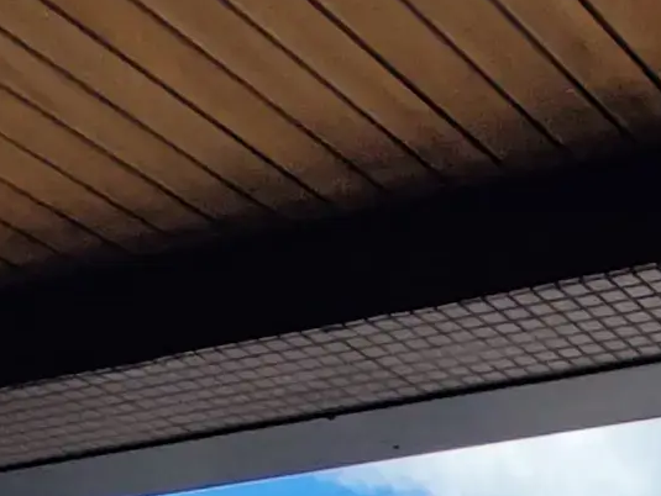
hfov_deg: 20.3
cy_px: 1041
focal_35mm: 92
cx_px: 736
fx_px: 1758
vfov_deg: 13.4
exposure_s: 1/2606
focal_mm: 1.65
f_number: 2.2
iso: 50
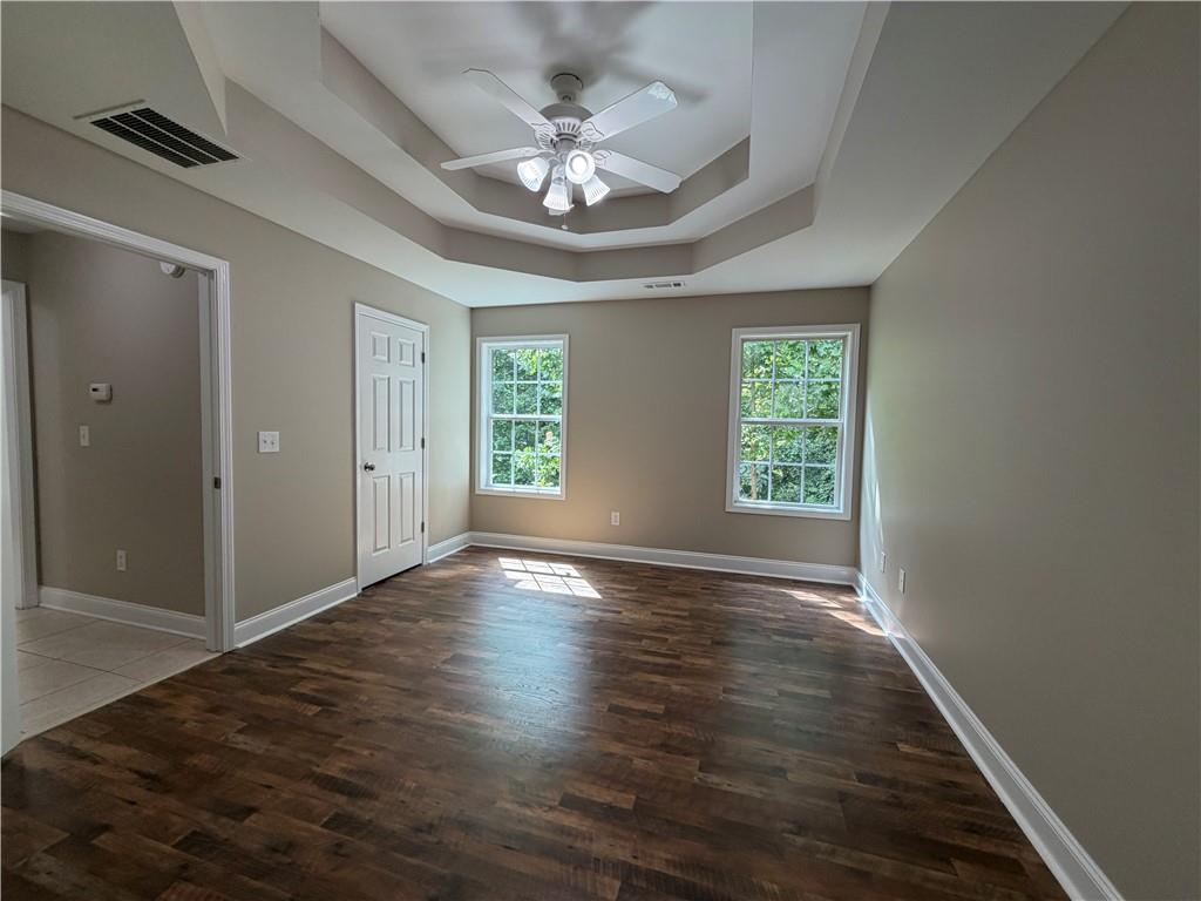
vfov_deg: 85.7
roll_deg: -1.5
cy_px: 450
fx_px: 486
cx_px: 600
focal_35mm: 14
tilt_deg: -2.9
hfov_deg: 102.1
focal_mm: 2.22
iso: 160
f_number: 2.2
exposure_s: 1/120
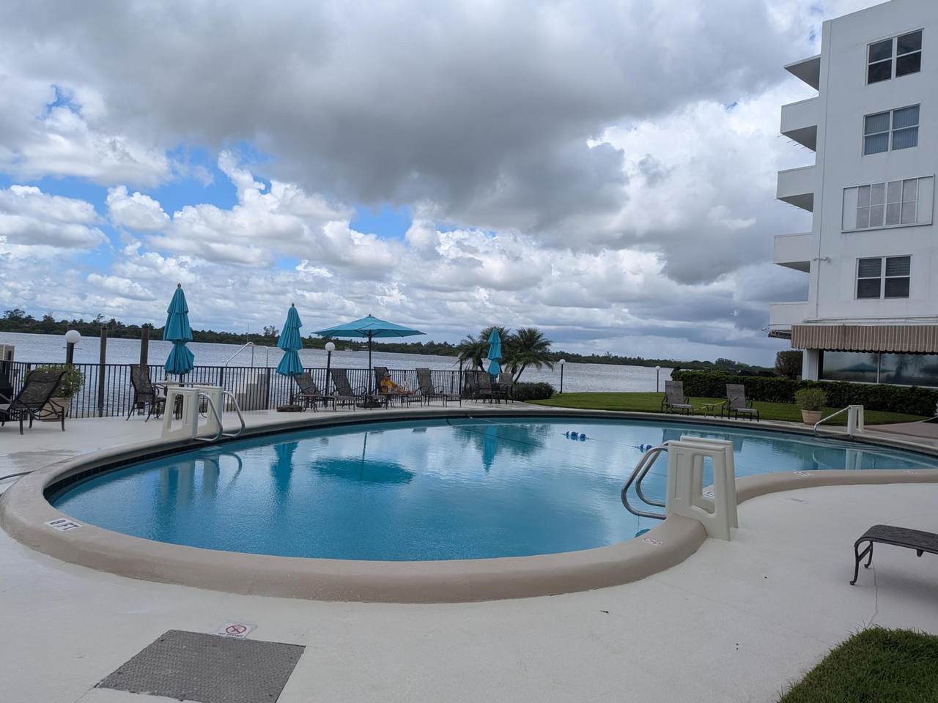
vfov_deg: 56.8
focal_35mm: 24
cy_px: 352
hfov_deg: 71.6
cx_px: 469
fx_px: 650
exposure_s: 1/1949
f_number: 1.7
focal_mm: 4.53
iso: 29
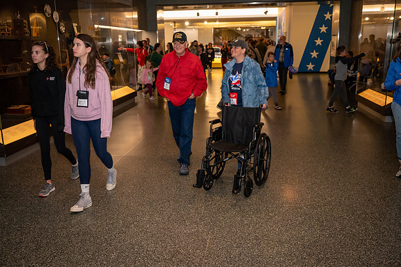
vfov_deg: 39.4
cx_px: 200
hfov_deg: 56.5
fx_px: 373
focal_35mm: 34
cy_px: 134
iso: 8000
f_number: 5
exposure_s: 1/80
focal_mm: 33.5
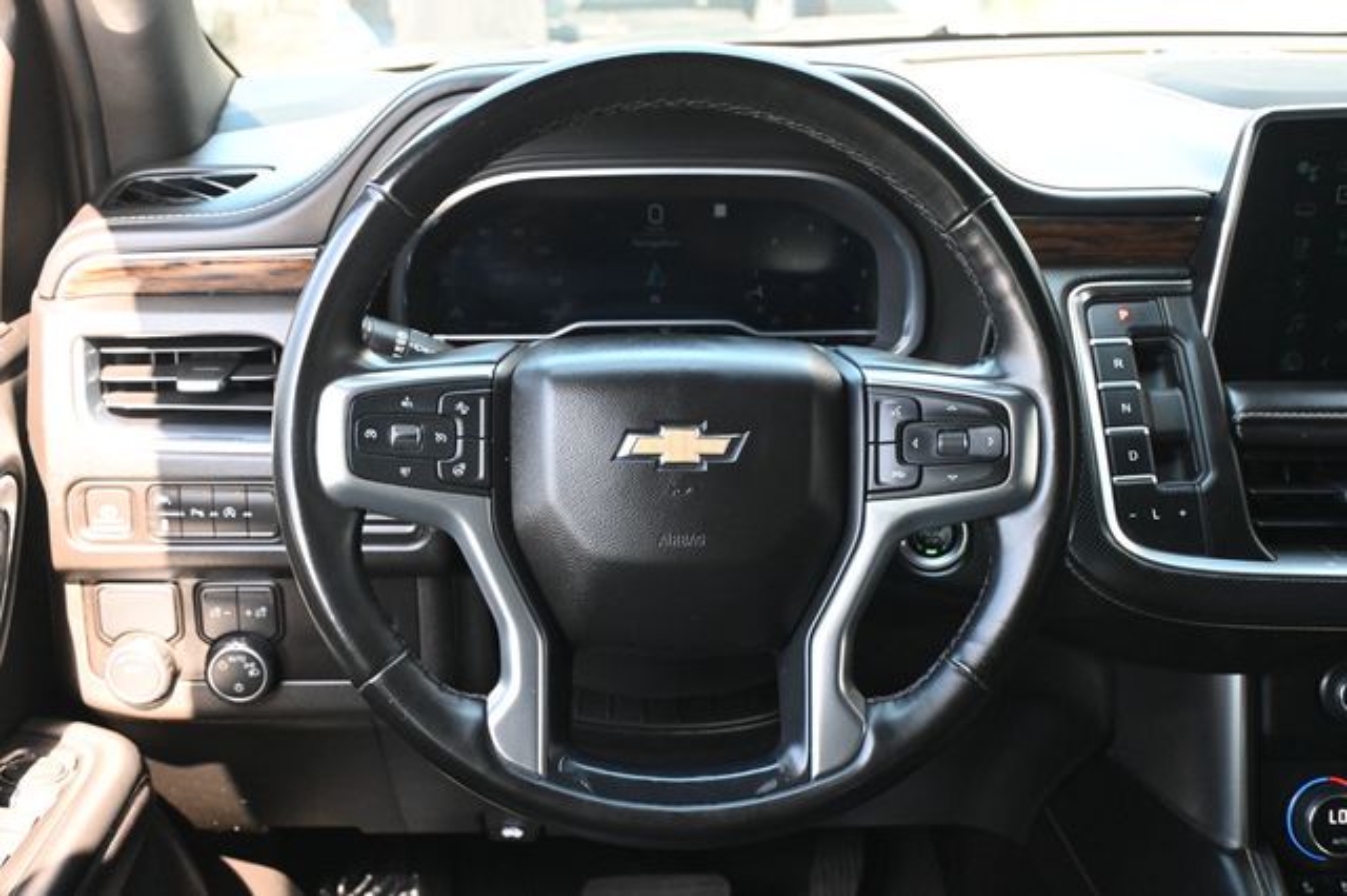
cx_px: 674
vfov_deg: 31.9
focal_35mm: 42
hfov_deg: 46.4
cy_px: 448
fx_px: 1571
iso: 1600
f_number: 4.5
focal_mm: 28
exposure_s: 1/125
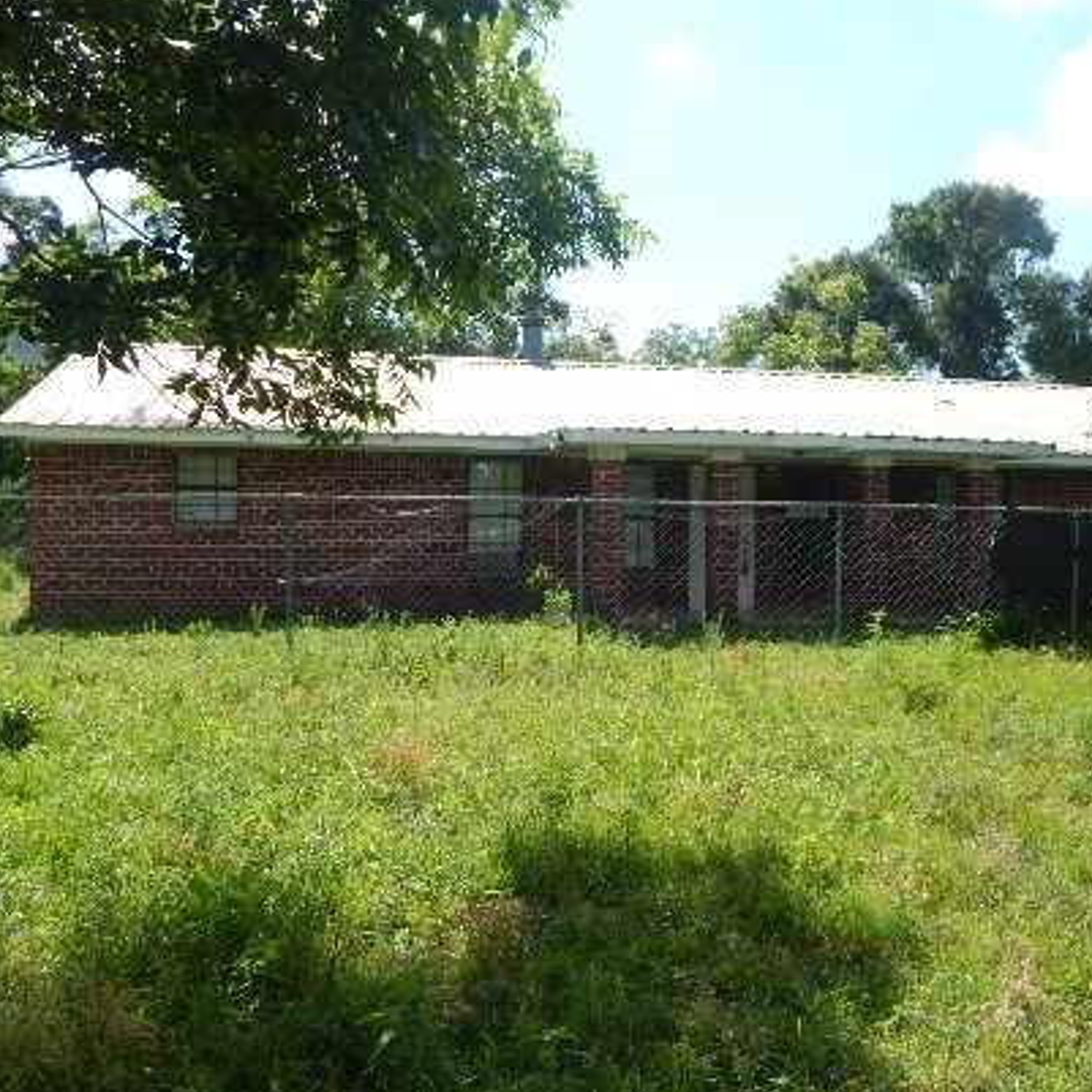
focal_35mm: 31
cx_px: 585
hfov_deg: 52.5
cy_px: 545
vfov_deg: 52.5
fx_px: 1106
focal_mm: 4
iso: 125
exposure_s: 1/1000
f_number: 3
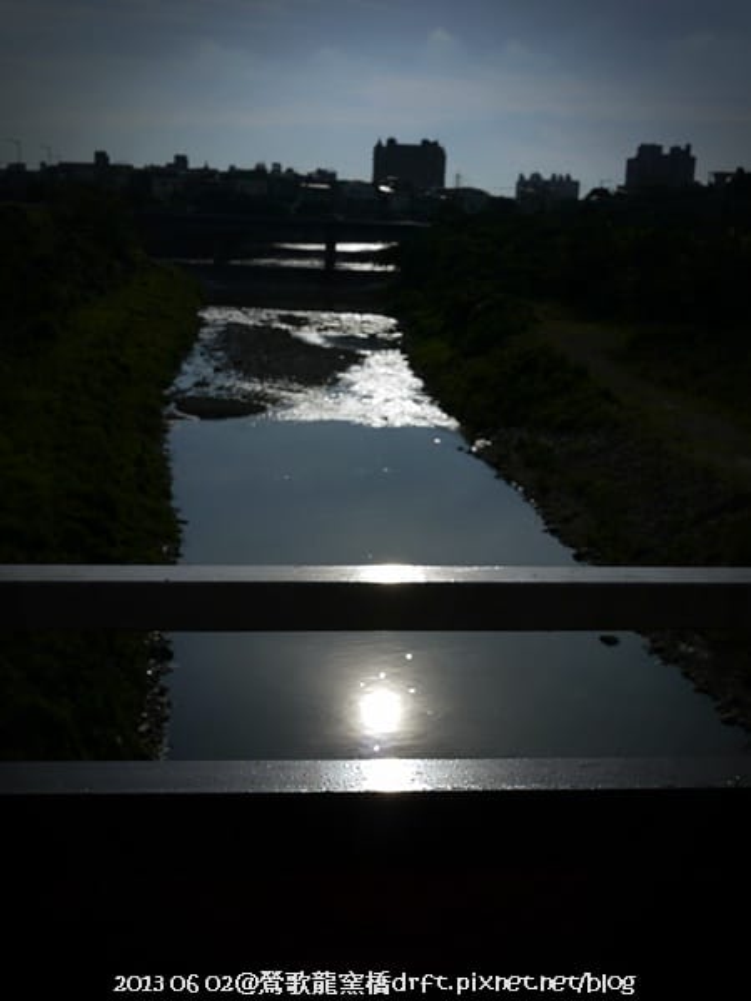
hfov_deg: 36.0
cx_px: 376
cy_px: 500
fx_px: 1157
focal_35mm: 40
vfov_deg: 46.8
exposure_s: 1/640
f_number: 16
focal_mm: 20
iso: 100
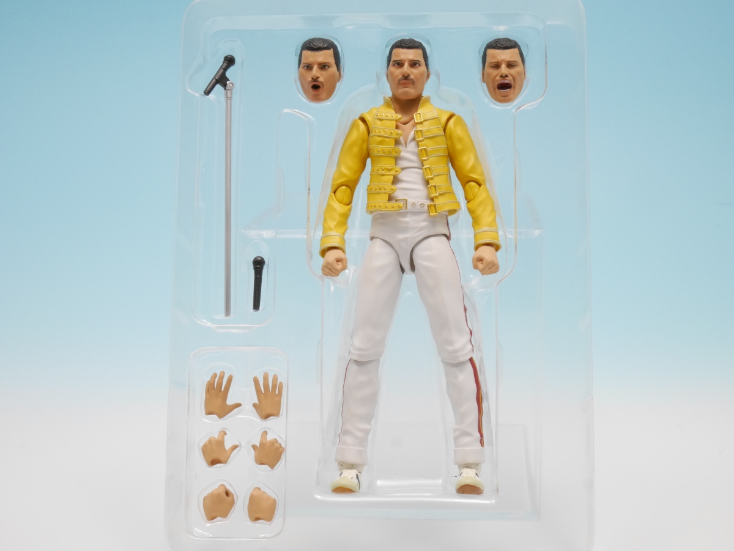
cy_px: 276
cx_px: 367
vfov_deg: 22.9
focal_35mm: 64
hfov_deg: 30.3
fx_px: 1358
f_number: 16
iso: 1600
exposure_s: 1/3.2
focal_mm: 32
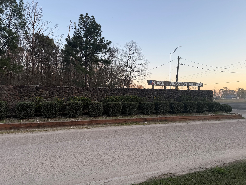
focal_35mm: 24
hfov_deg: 71.6
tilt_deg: +1.4
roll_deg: -1.0
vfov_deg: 56.8
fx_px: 171
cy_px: 92
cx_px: 123
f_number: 1.78
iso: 80
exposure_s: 1/535
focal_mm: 6.76
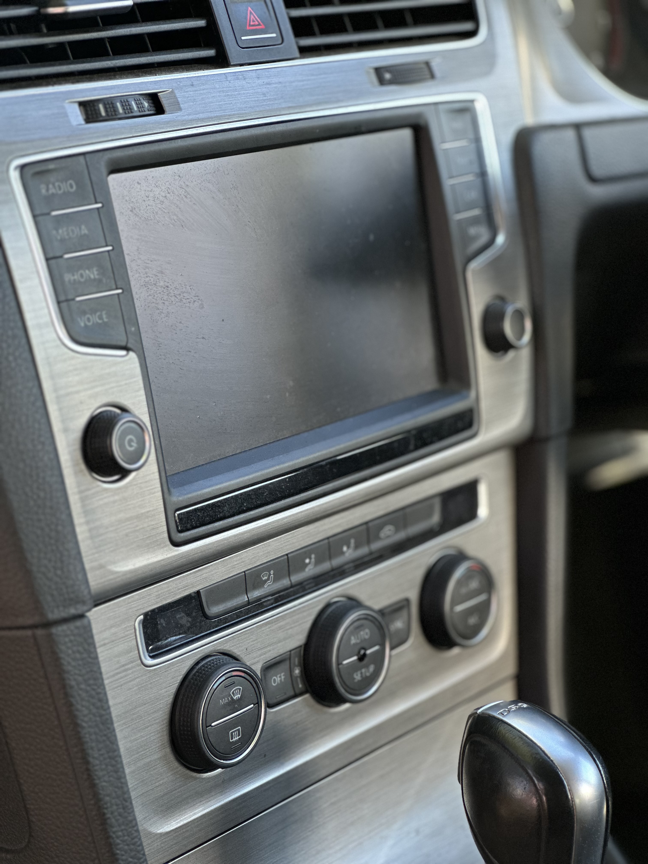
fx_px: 1922
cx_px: 324
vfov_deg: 25.3
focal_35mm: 77
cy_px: 432
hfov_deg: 19.1
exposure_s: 1/119
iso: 250
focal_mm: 9
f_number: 2.8
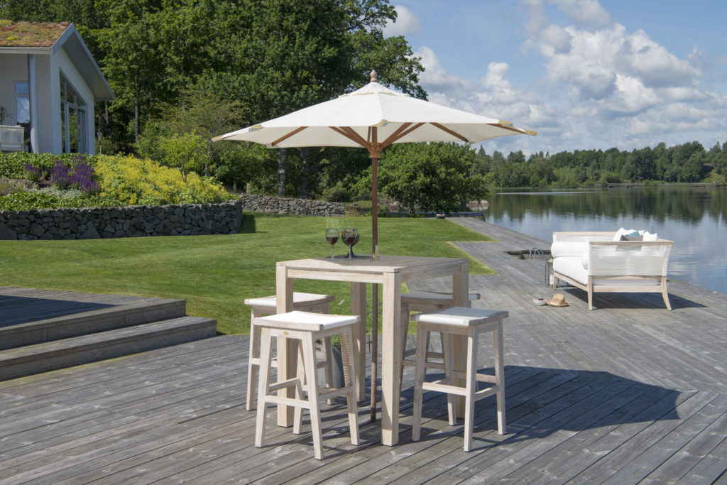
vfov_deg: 29.9
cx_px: 364
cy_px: 242
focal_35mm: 45
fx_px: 909
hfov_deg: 43.6
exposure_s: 1/160
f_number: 10
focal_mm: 45
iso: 100
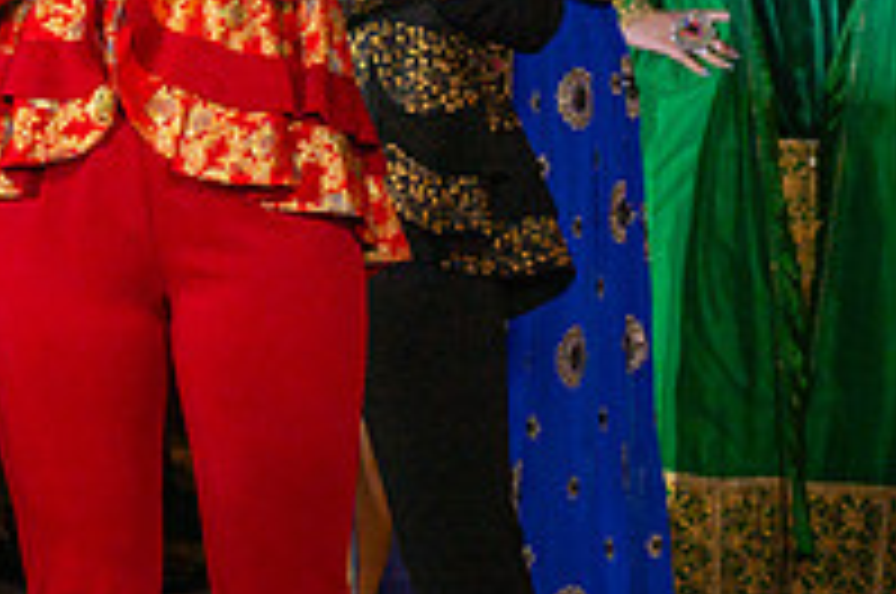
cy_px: -355
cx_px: -135
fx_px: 6113
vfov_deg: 5.5
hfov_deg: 8.3
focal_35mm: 246
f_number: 4
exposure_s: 1/200
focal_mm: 70
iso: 400
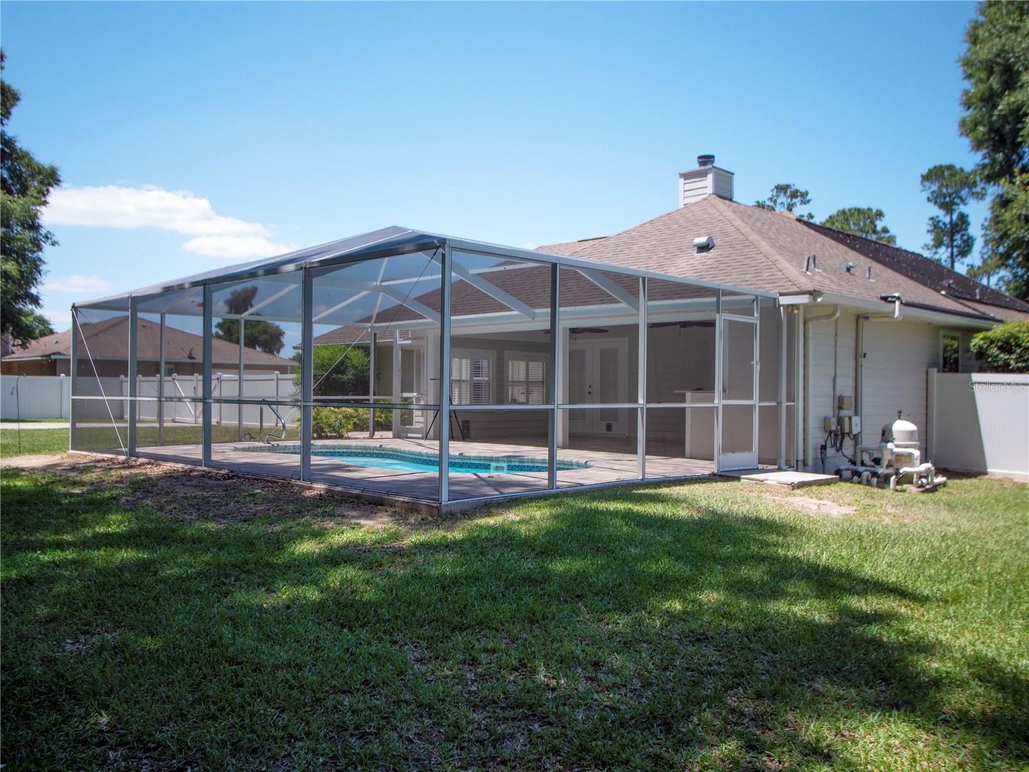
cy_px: 386
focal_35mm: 32
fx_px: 951
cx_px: 514
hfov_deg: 56.8
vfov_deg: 44.2
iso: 200
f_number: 3.2
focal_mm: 16
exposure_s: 1/2000
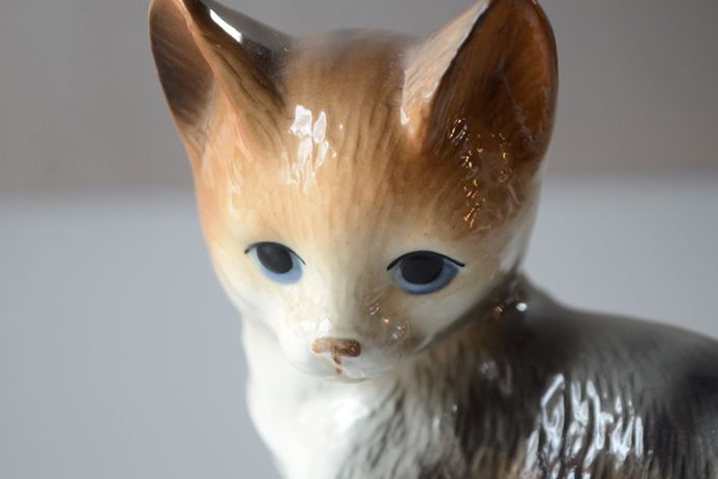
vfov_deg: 15.3
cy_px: 241
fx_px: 1786
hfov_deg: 22.7
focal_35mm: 90
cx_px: 383
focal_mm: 55
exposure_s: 1/20
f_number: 5.6
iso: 640
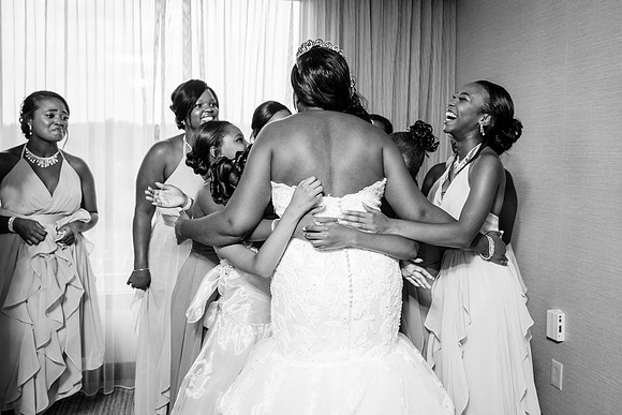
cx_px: 360
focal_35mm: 34
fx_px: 579
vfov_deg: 39.3
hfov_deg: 56.2
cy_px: 175
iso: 640
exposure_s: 1/200
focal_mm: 29
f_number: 4
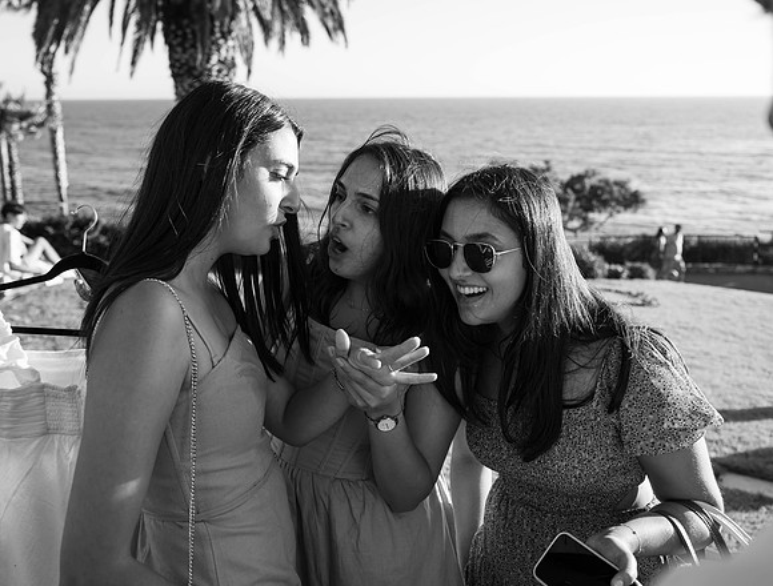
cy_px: 224
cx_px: 372
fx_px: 725
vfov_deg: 43.7
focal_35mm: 32
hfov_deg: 56.1
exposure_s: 1/640
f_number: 3.2
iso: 100
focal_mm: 24
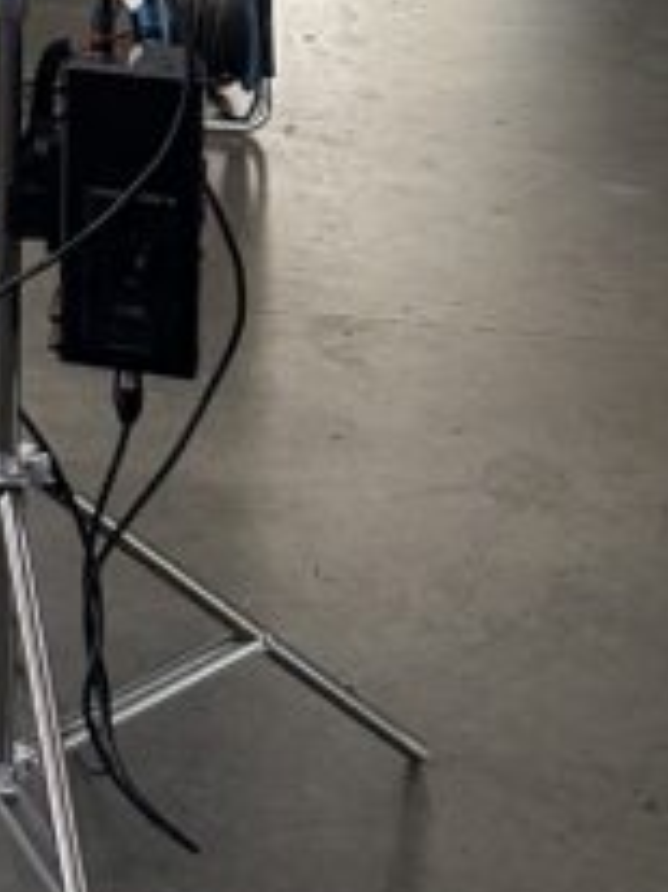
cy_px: -560
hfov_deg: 11.1
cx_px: -746
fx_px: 3065
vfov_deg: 15.0
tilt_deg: -4.8
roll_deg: -0.9
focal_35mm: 119
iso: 160
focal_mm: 6.86
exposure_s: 1/100
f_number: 1.78
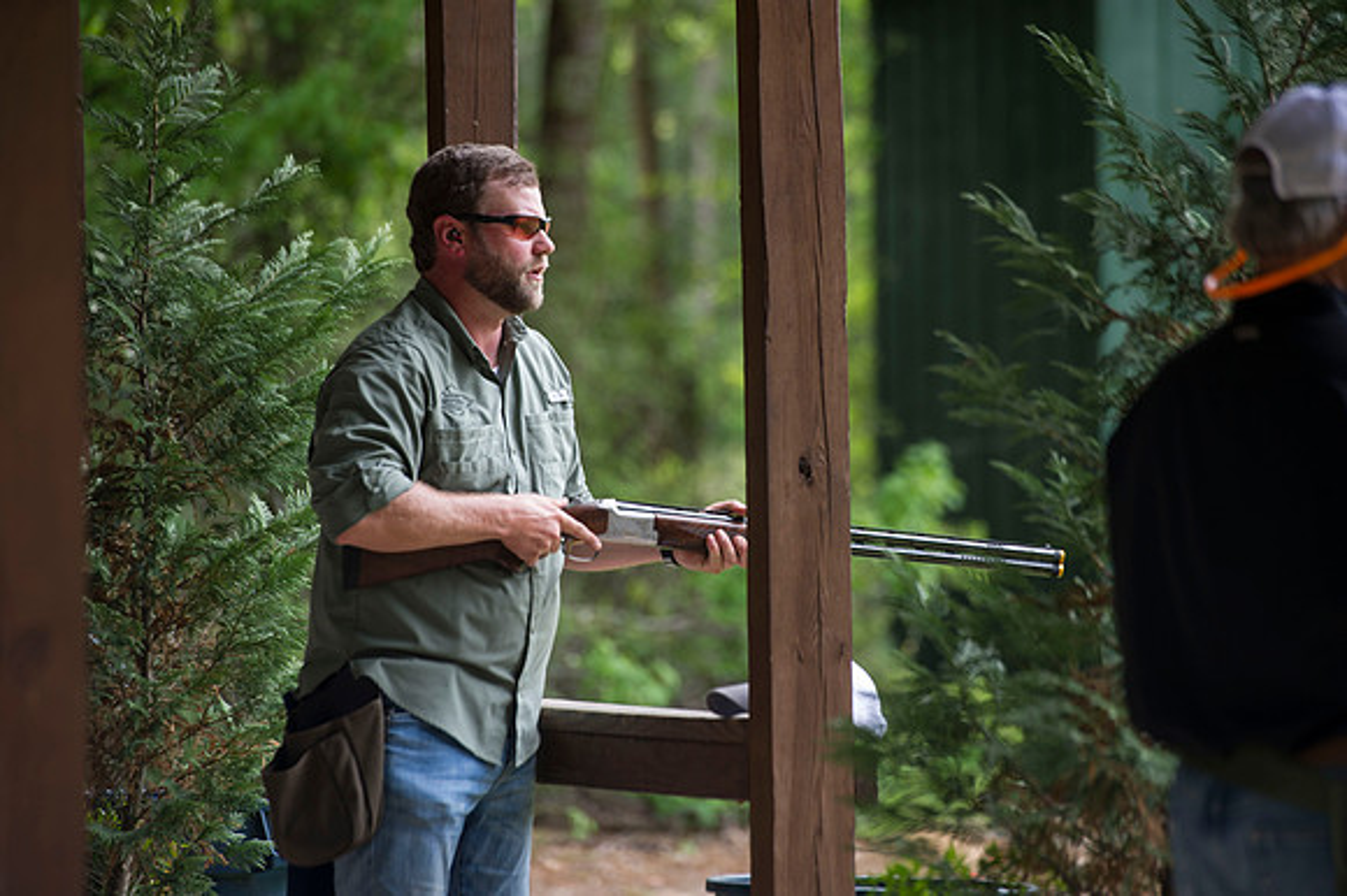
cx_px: 674
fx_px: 7479
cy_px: 448
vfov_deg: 6.9
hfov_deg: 10.3
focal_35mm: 200
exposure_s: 1/60
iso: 200
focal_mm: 200
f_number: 3.5
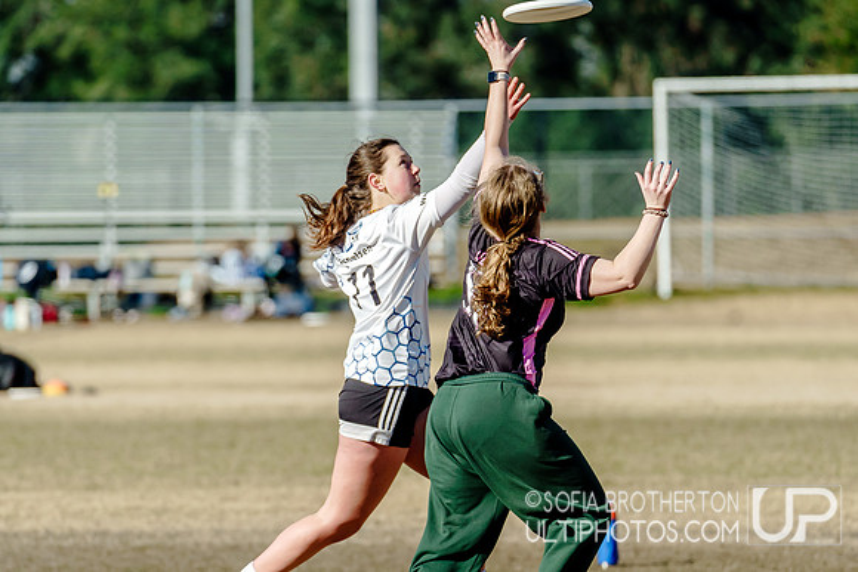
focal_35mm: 498
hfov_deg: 4.1
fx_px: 11871
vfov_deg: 2.8
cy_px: 286
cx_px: 429
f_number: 5.6
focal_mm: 332
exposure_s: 1/1250
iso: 250
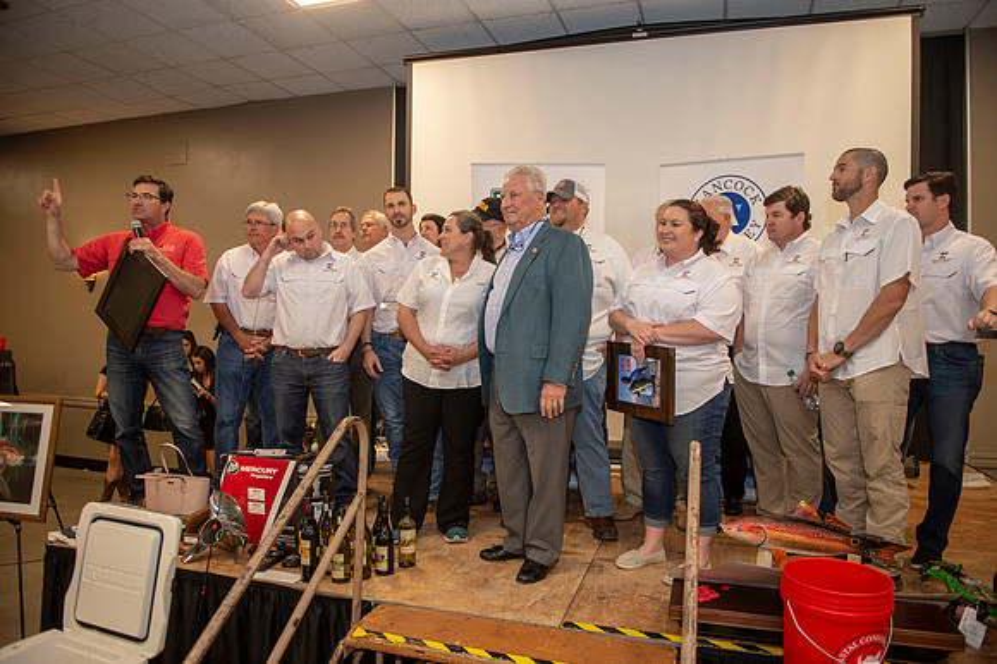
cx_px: 498
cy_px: 332
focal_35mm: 24
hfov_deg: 73.8
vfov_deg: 53.1
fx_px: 664
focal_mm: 24
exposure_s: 1/100
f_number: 2.8
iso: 800
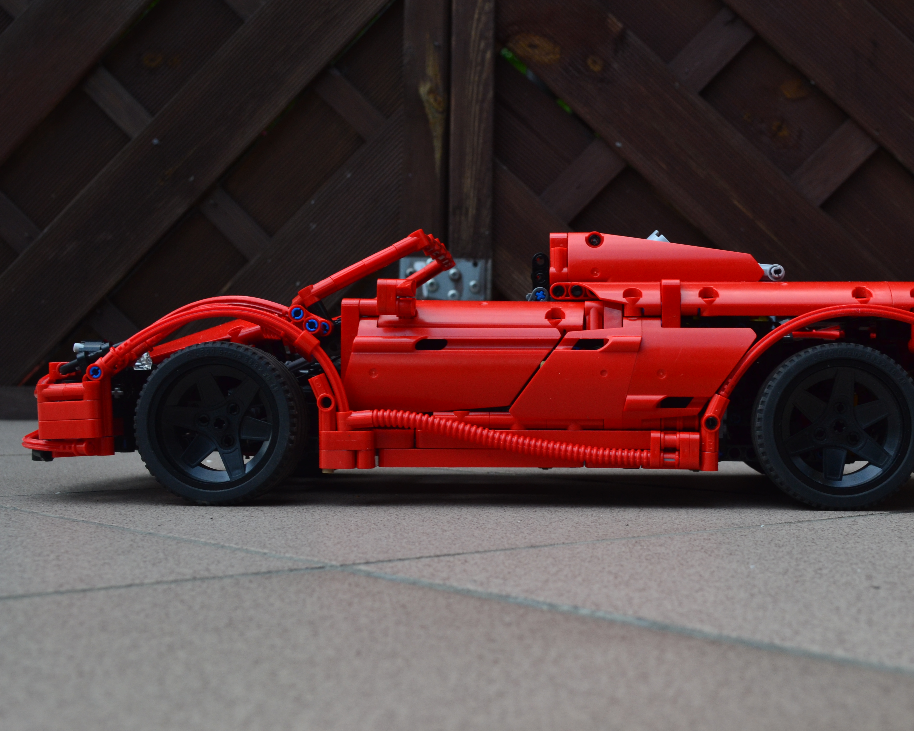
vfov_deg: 26.2
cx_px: 526
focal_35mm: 58
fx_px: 1569
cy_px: 365
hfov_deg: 32.4
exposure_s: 1/200
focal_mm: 34
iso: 400
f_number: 10
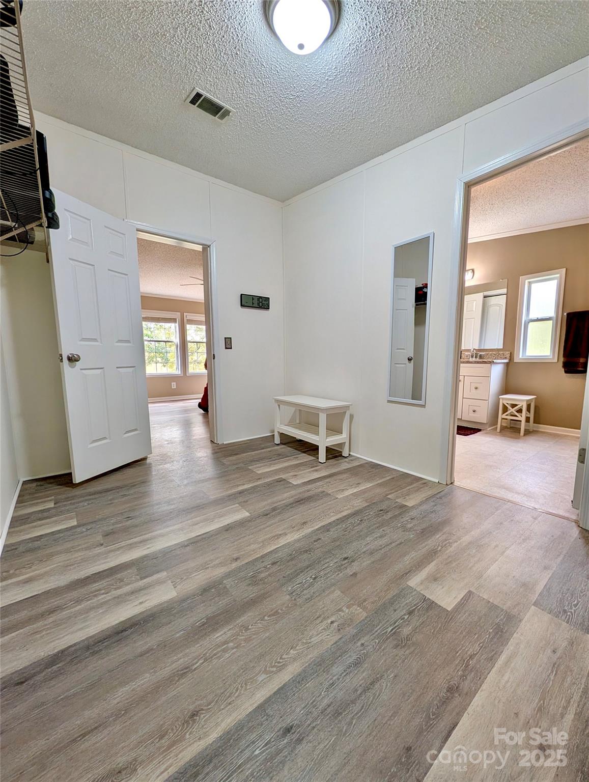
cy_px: 391
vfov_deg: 110.4
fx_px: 271
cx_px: 294
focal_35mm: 12
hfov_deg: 94.7
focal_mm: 2.02
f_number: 1.7
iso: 66
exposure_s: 1/120
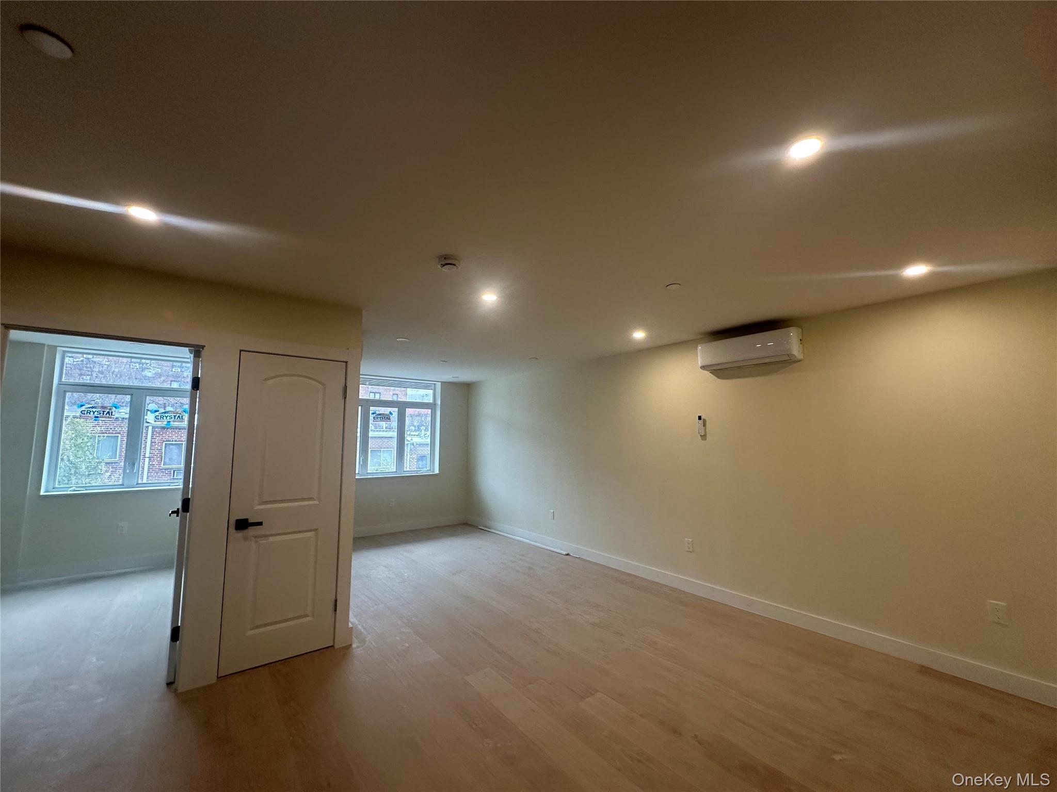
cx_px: 528
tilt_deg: +7.8
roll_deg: -0.1
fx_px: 427
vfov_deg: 85.7
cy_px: 396
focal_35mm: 14
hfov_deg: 102.1
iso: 160
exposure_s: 1/120
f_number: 2.2
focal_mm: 2.22
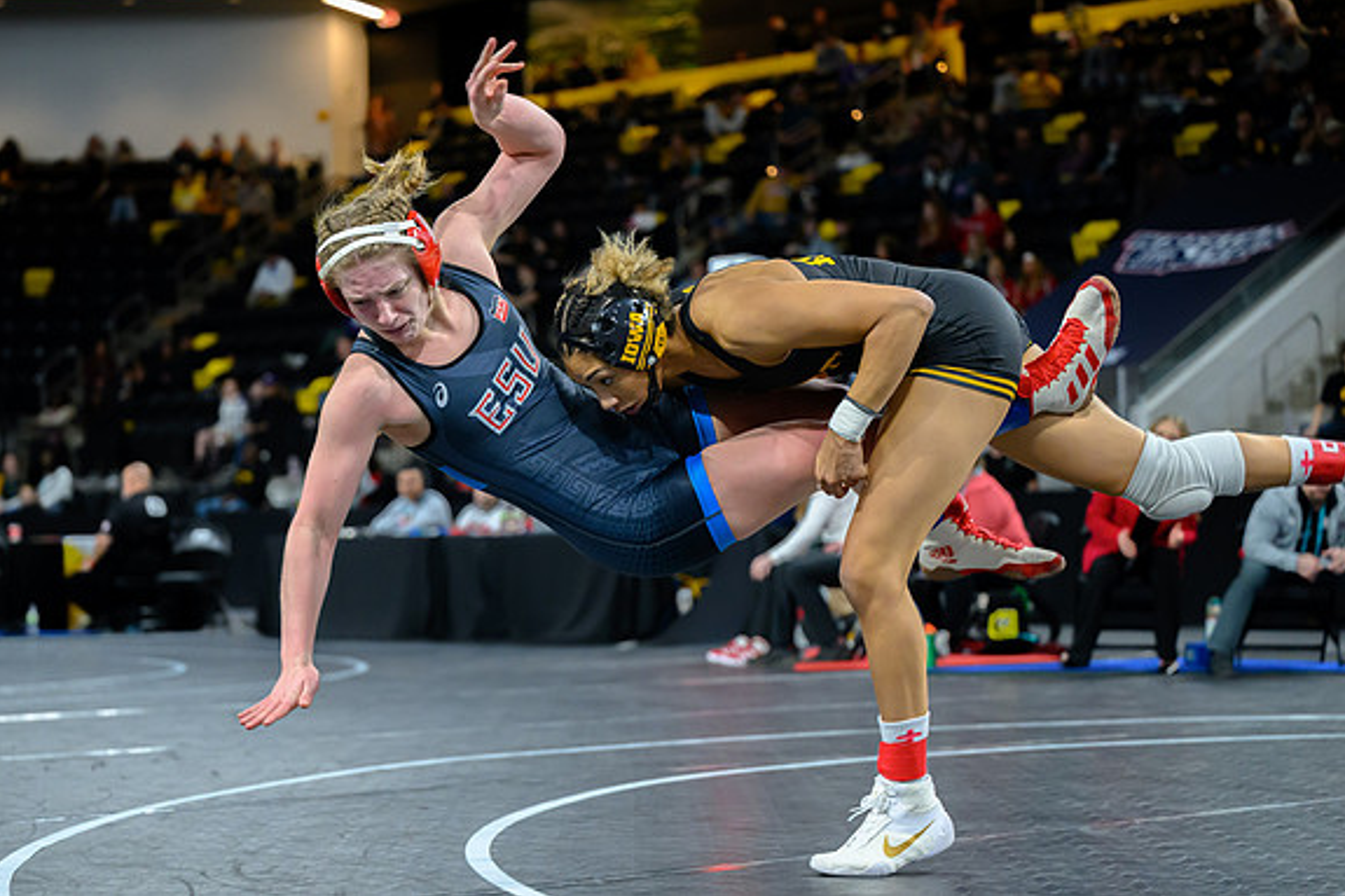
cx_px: 575
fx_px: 3100
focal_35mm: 83
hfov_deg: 24.5
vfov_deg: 16.4
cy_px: 462
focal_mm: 70
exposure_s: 1/800
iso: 4000
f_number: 2.8
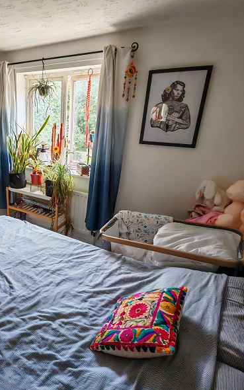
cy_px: 194
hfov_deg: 48.8
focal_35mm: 23
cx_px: 37
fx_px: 245
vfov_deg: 77.1
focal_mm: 1.96
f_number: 2.2
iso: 250
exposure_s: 1/50
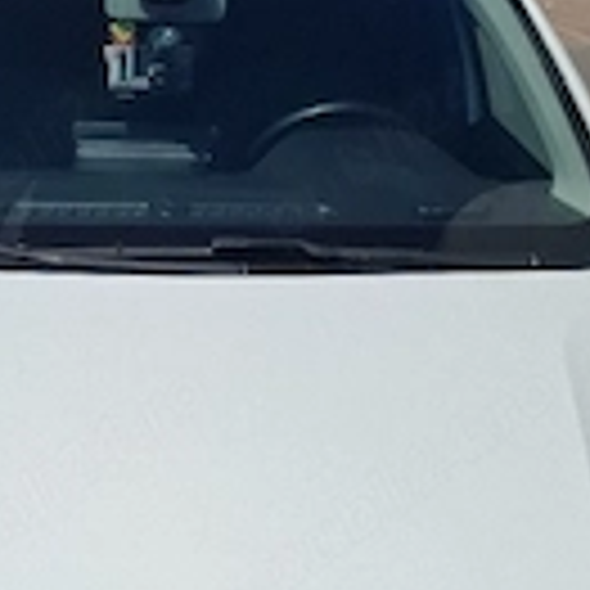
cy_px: 536
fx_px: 1196
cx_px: 149
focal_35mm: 62
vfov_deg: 26.7
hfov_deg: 27.3
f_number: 1.8
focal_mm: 5.54
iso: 50
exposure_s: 1/5000
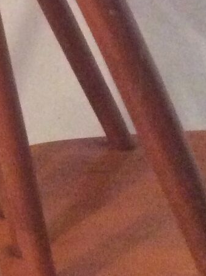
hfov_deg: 9.8
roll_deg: -1.3
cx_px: -179
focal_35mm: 142
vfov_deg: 13.7
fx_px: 1129
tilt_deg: -14.0
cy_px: 8
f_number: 2.4
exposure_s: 1/17
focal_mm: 3.3
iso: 500
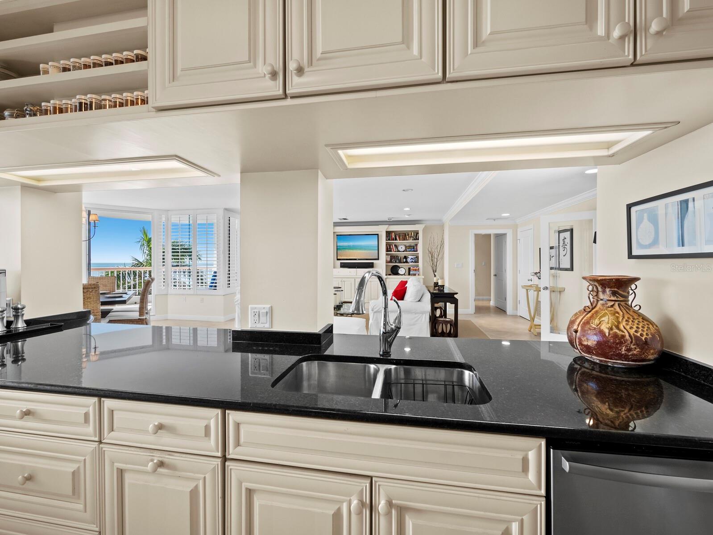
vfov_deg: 85.7
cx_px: 356
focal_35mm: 14
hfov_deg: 102.0
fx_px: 288
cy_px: 268
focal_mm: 7
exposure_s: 1/13
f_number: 7.1
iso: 400
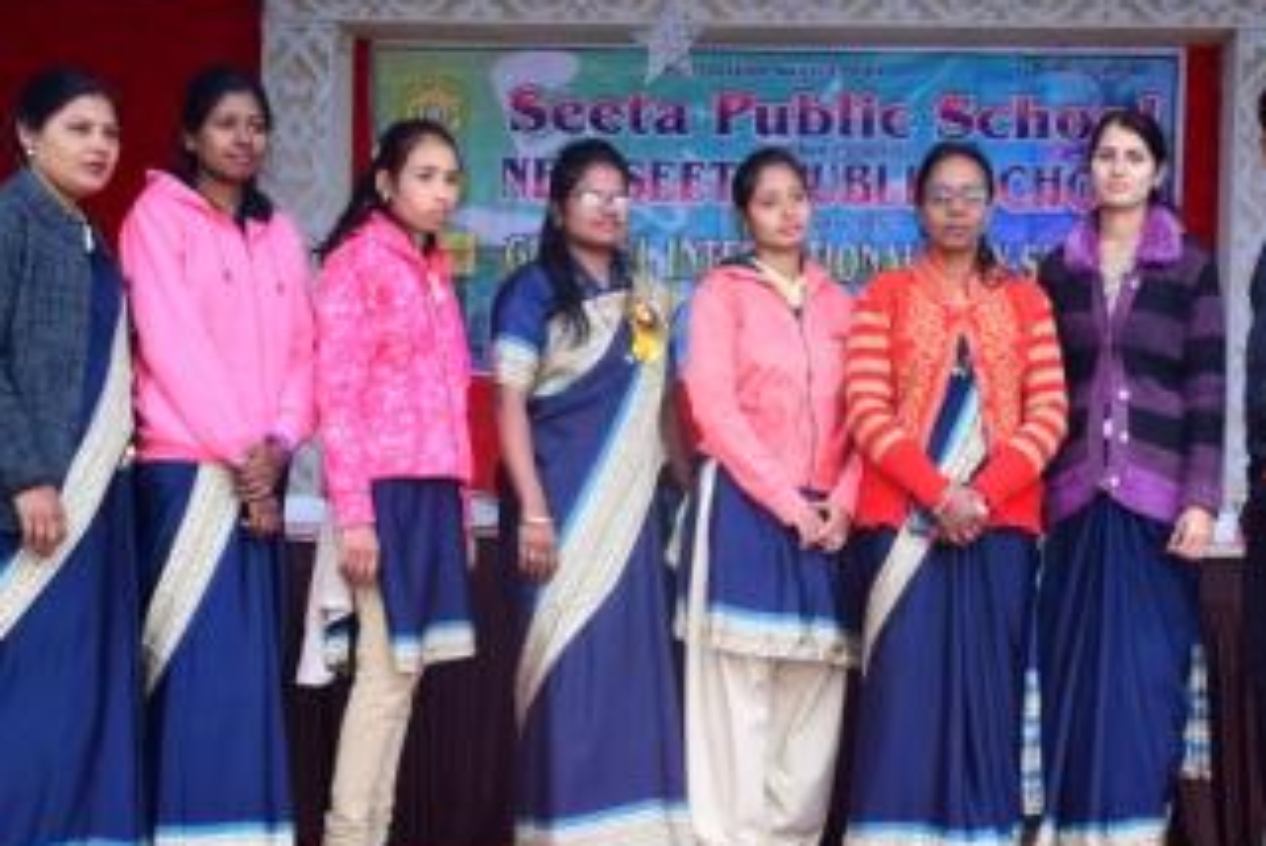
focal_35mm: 56
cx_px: 756
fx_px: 1971
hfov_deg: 35.5
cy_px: 445
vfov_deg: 24.2
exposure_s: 1/250
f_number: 4
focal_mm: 27
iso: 500
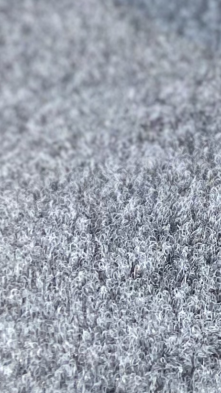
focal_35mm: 139
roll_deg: +9.8
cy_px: -446
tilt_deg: -42.7
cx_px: 611
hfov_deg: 7.8
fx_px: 1449
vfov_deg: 13.0
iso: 32
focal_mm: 4.25
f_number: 1.8
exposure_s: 1/905
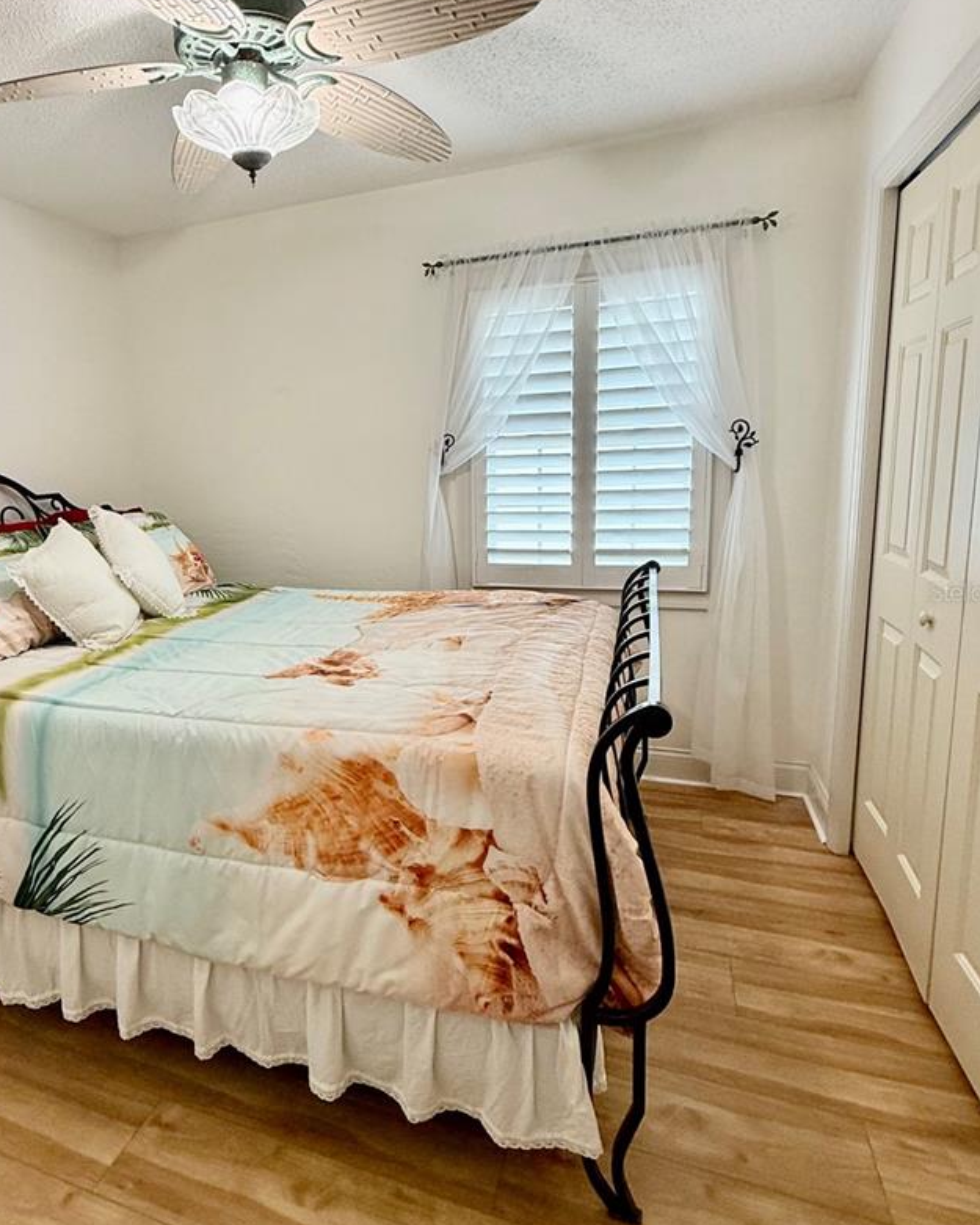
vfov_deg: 77.6
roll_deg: +2.2
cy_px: 591
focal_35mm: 21
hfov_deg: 64.0
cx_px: 336
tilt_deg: -7.8
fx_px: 761
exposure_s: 1/120
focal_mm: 2.22
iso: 125
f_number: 2.2
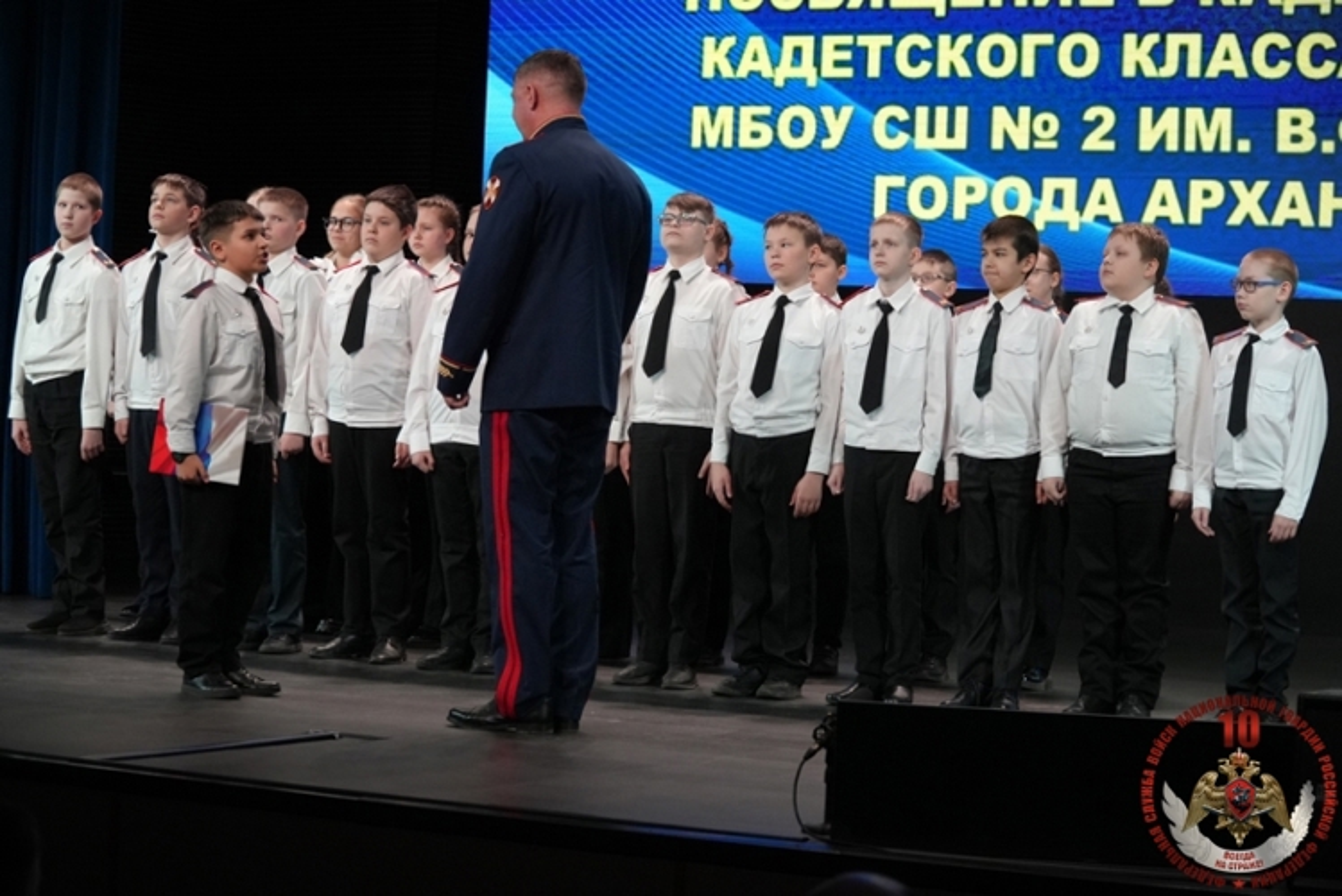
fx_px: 3244
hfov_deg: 23.4
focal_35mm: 87
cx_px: 671
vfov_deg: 15.7
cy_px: 448
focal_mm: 58
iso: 1600
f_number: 6.3
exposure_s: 1/160
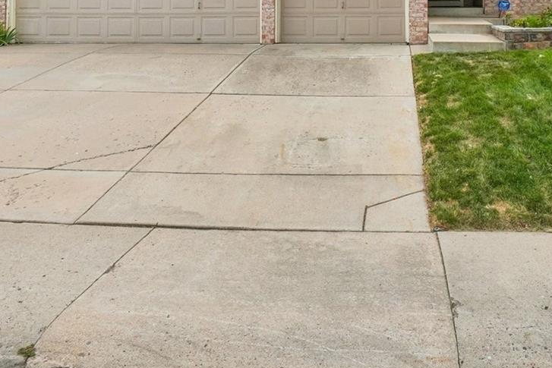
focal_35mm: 33
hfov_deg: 54.6
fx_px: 506
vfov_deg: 35.5
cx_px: 413
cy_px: -14
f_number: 8
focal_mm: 10
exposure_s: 1/500
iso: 400
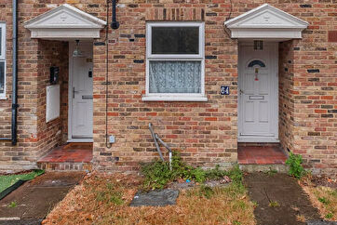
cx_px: 199
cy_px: 15
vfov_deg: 40.9
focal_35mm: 29
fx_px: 272
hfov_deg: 63.1
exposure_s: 1/80
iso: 400
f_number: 5.6
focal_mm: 10
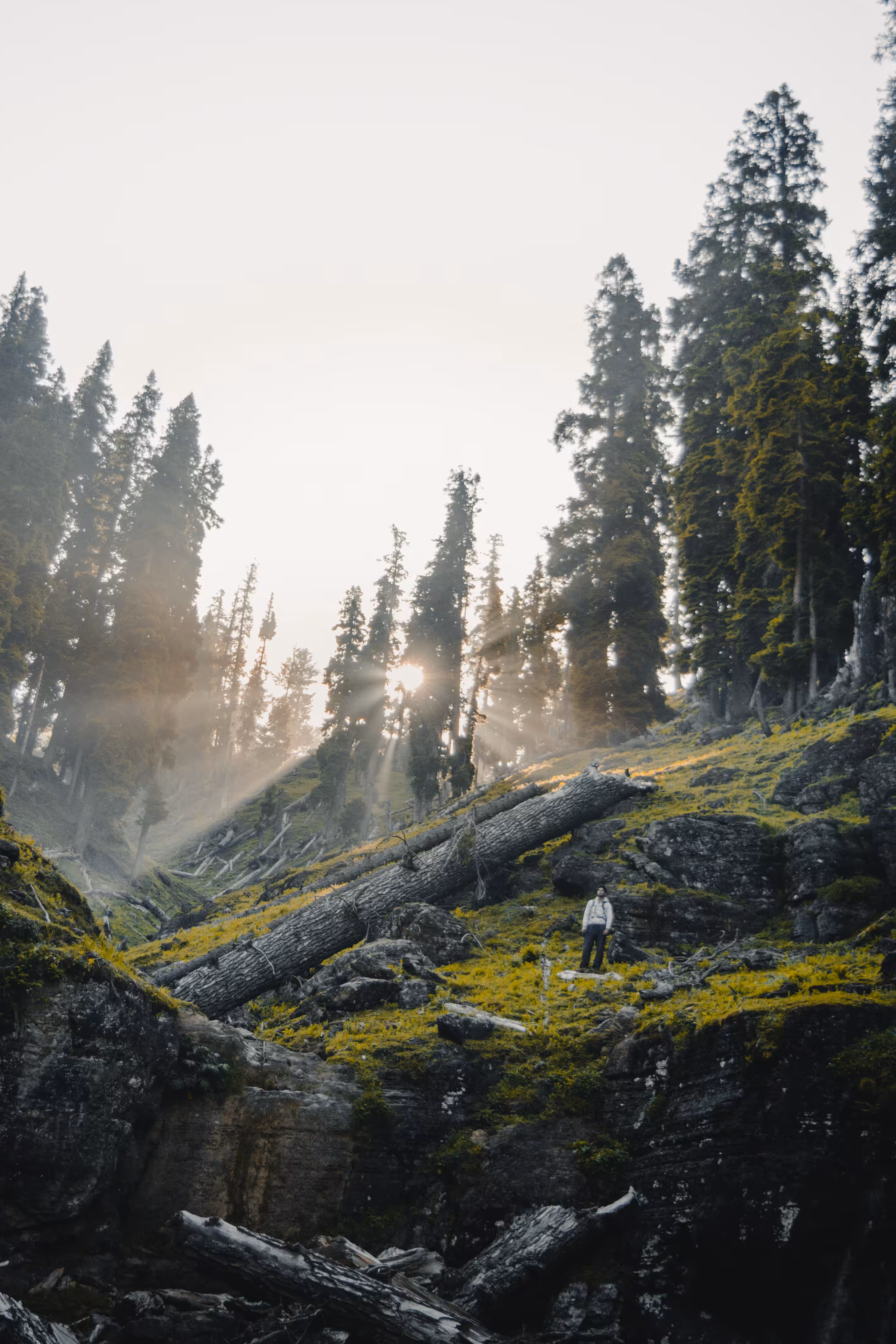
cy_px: 560
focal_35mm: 50
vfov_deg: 39.5
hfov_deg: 27.0
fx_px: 1867
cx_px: 388
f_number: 4.5
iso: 125
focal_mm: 24
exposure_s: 1/640
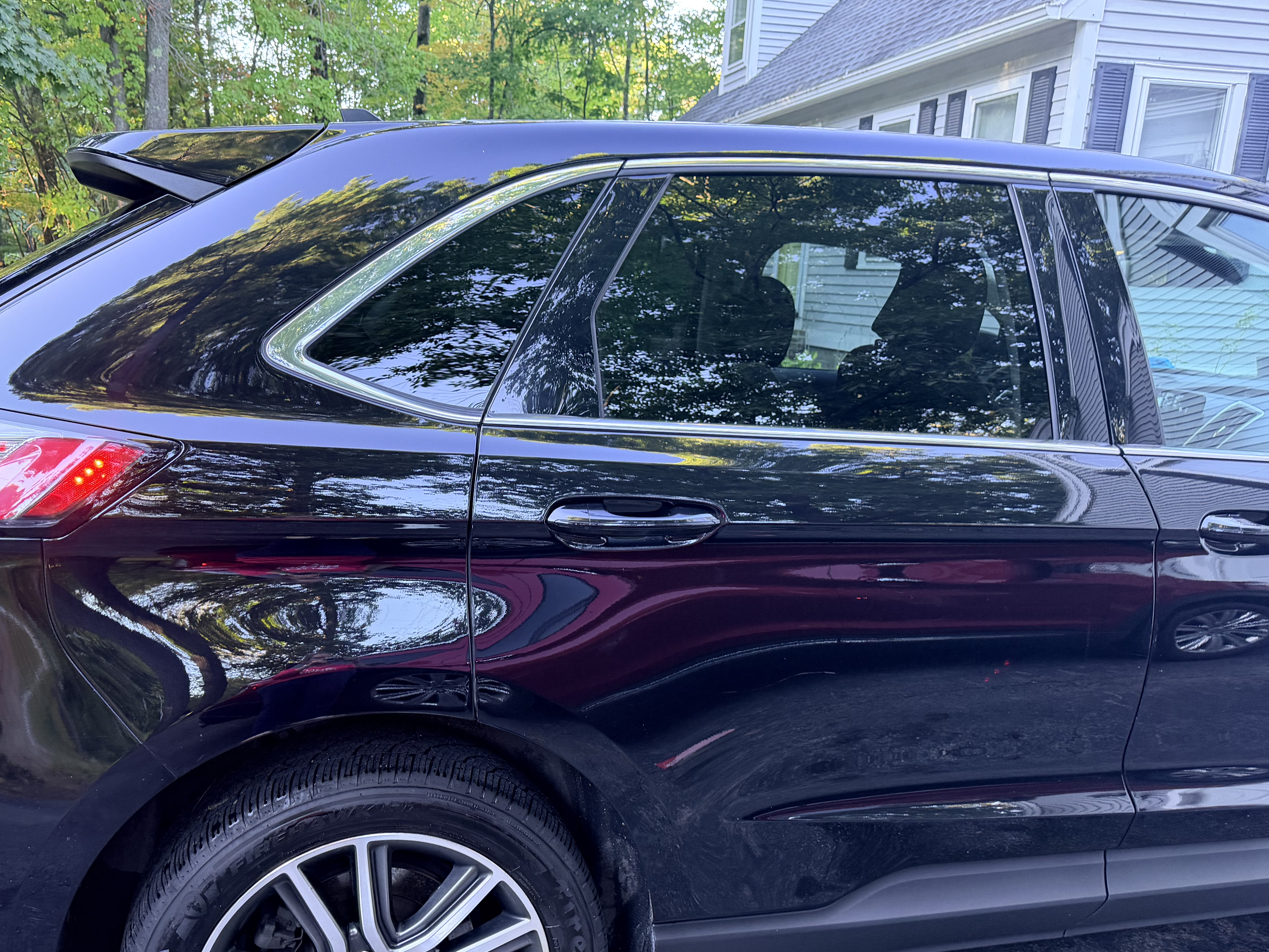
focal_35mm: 30
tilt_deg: -17.3
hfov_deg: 59.6
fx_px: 1100
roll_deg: -1.8
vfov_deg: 46.5
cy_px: 568
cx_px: 525
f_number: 1.78
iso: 250
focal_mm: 6.76
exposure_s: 1/60
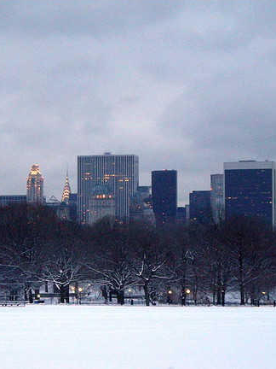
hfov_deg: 10.5
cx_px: 49
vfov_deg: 14.0
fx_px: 1499
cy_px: 184
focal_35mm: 141
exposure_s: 1/19
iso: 400
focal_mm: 17.1
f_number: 4.7
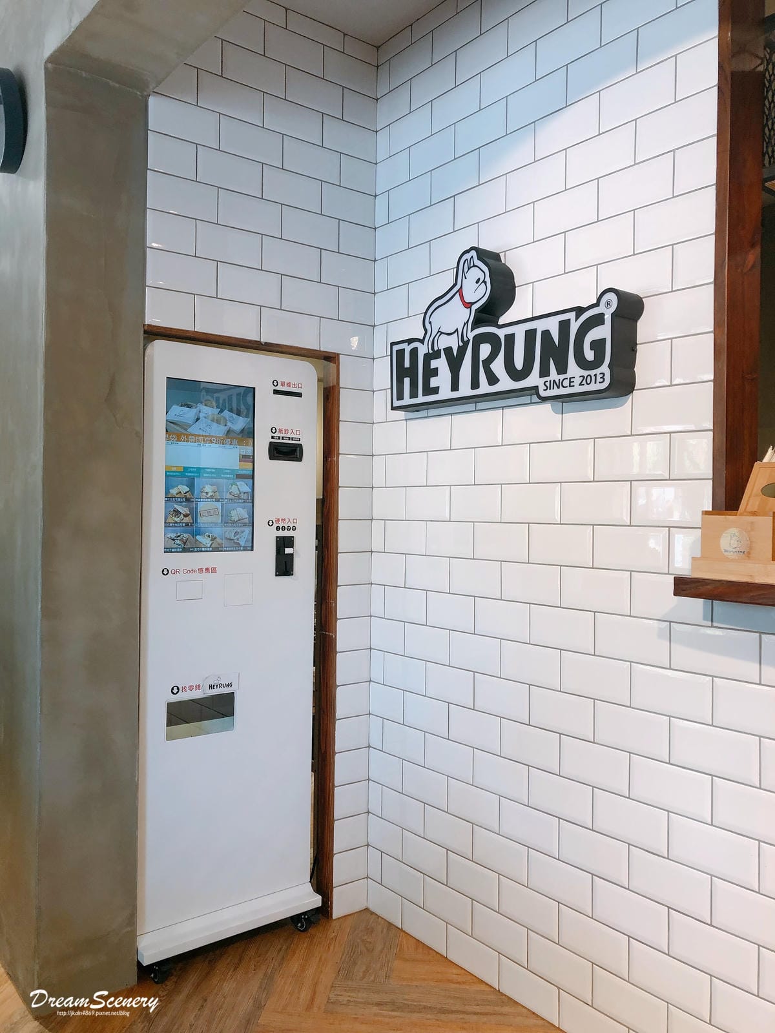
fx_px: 836
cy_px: 516
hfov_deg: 49.7
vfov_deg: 63.4
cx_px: 388
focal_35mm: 28
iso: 25
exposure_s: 1/40
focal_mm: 3.99
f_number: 1.8
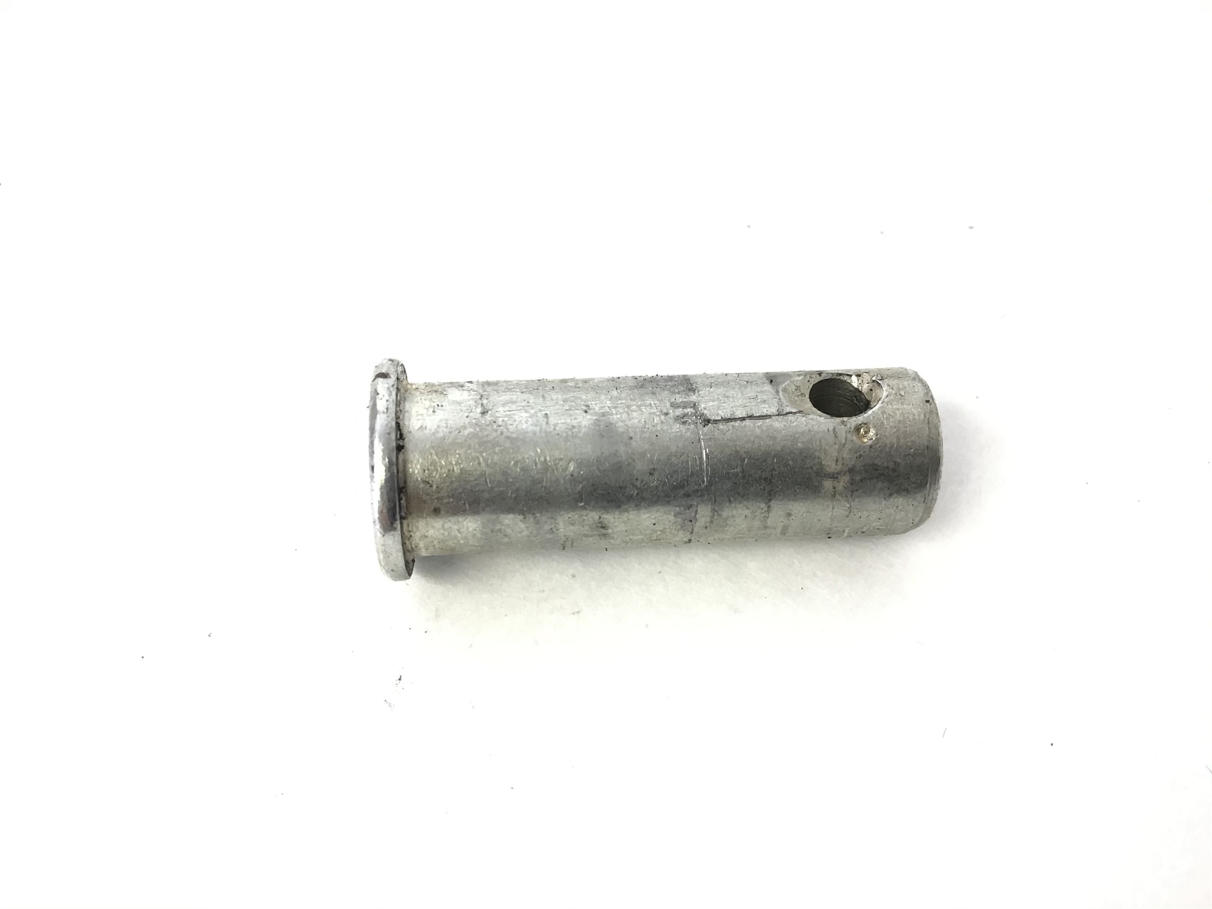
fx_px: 1085
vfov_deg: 45.4
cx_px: 606
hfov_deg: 58.4
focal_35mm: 31
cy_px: 454
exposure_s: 1/30
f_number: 2.4
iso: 25
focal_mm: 3.3
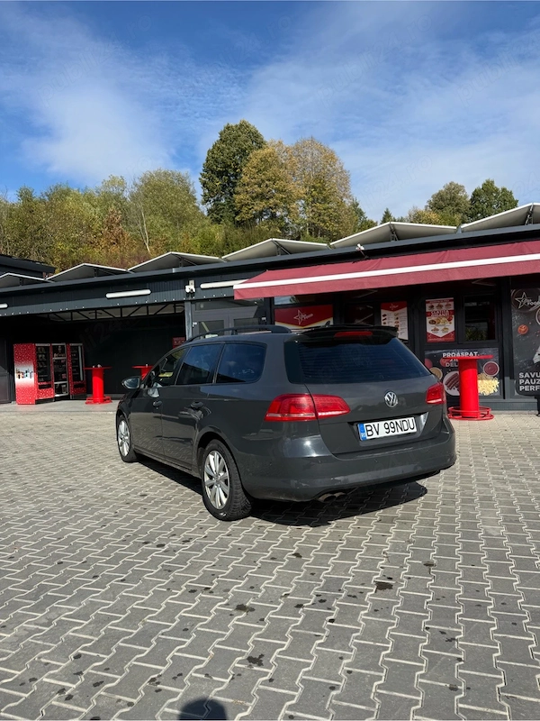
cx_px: 270
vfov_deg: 71.6
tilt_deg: -0.5
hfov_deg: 56.8
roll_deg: +2.1
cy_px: 360
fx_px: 499
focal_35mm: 24
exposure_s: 1/3953
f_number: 1.78
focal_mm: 6.76
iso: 80
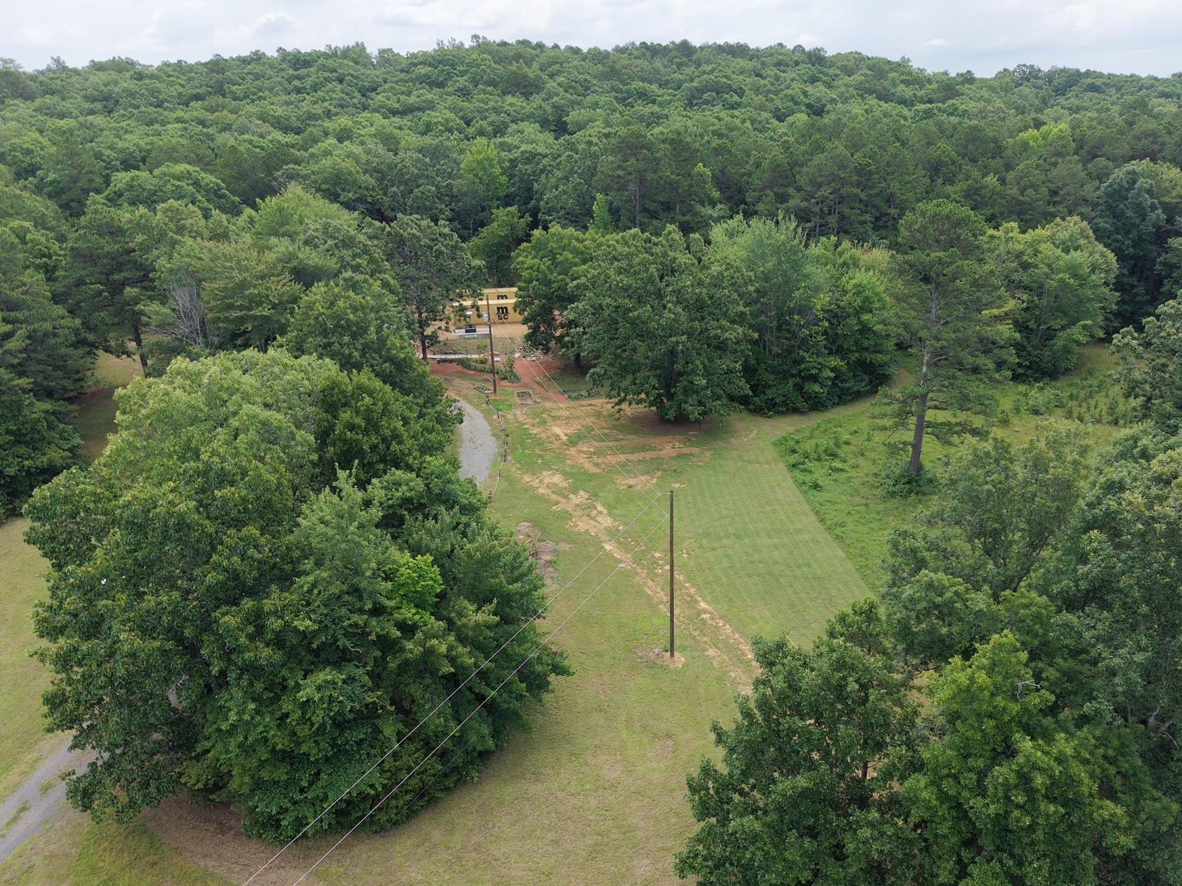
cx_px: 657
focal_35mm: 27
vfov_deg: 51.1
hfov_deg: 65.1
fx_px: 922
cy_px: 516
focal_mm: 8.67
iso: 100
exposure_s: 1/800
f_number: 1.8
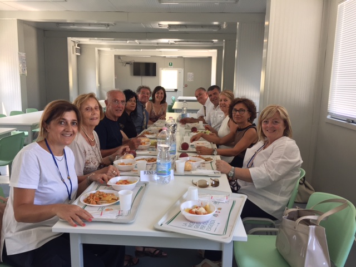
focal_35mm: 29
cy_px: 134
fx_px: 298
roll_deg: -2.2
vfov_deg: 48.2
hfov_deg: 61.7
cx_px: 178
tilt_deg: -9.2
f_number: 2.2
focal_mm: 4.15
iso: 40
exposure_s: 1/50
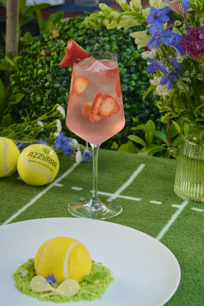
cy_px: 153
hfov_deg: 16.5
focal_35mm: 83
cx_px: 102
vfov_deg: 24.5
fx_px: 705
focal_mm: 55
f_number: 7.1
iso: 400
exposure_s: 1/160
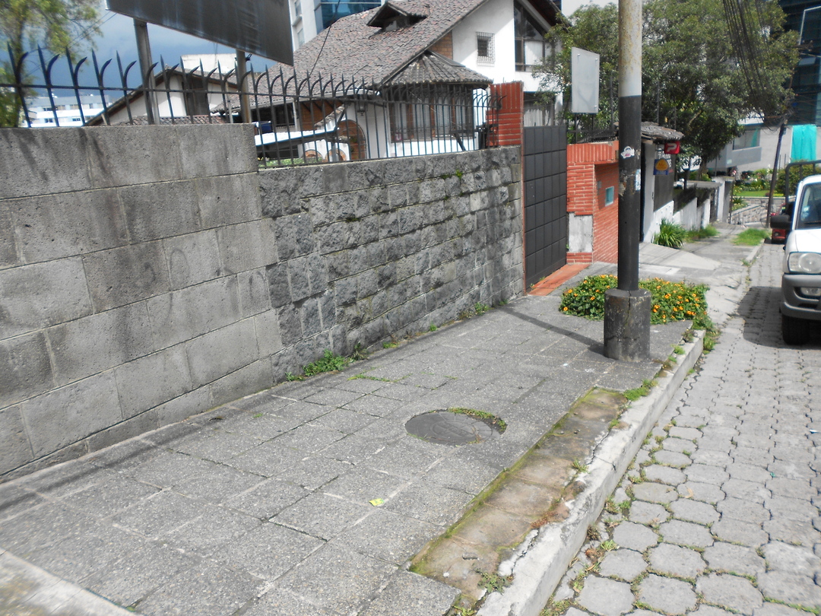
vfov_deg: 53.1
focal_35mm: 26
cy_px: 308
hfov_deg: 67.3
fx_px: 617
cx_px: 410
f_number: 3.2
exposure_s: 1/800
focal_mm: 4.6
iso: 80
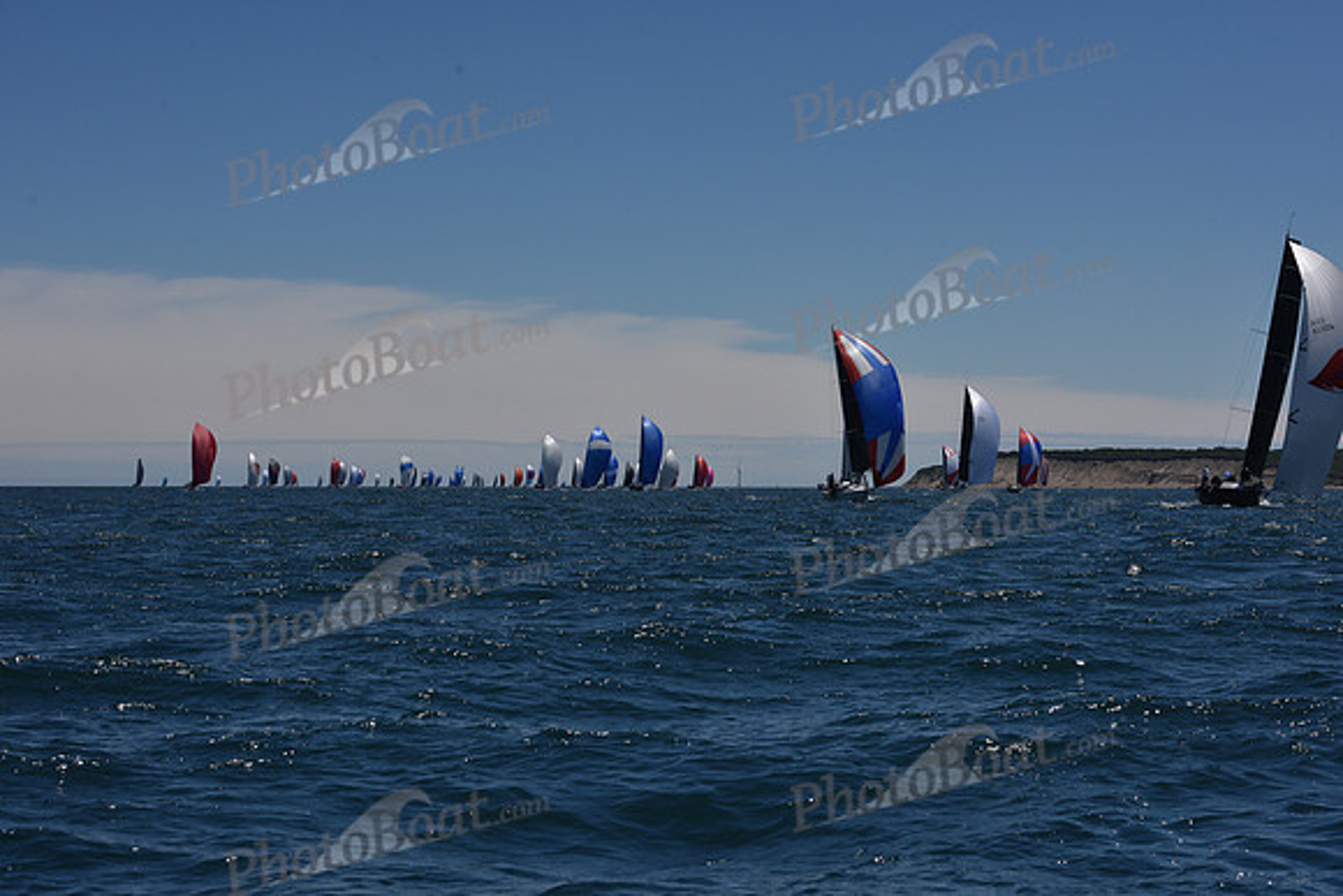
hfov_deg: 28.8
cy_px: 448
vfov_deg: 19.5
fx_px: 2612
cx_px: 672
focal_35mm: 70
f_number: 11
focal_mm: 70
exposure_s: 1/800
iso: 250
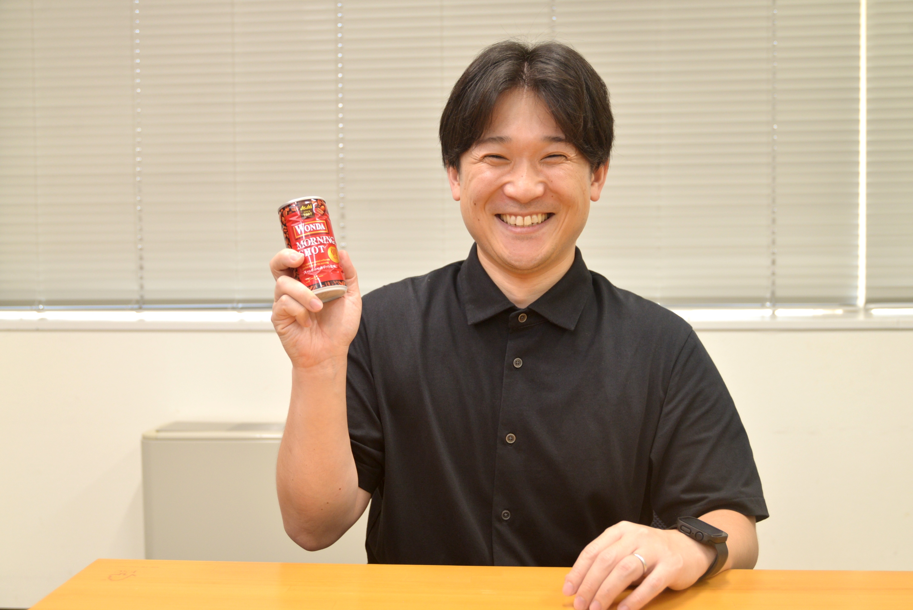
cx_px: 456
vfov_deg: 33.4
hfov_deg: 48.4
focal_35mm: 40
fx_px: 1015
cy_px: 305
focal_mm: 40
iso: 1000
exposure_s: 1/60
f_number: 5
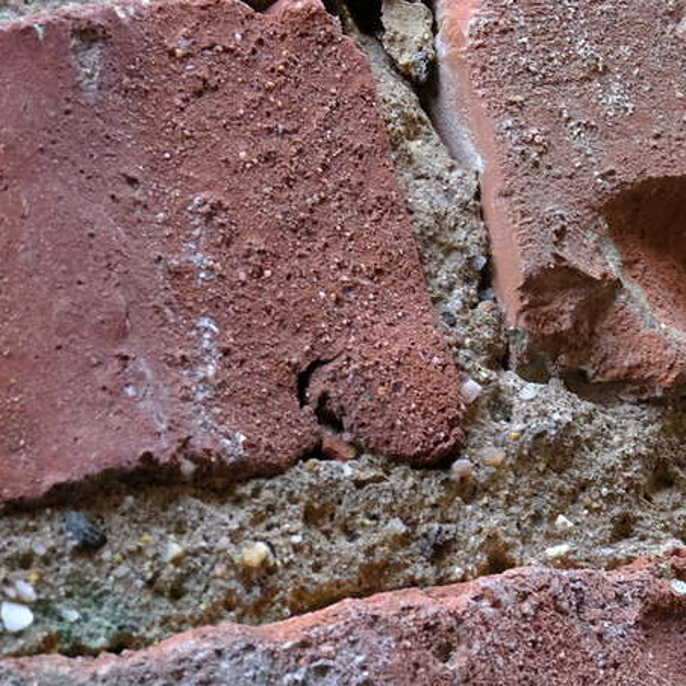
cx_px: 575
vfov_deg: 3.1
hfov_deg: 3.1
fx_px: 12578
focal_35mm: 561
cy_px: 153
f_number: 16
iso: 3200
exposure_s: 1/34
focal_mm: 181.1
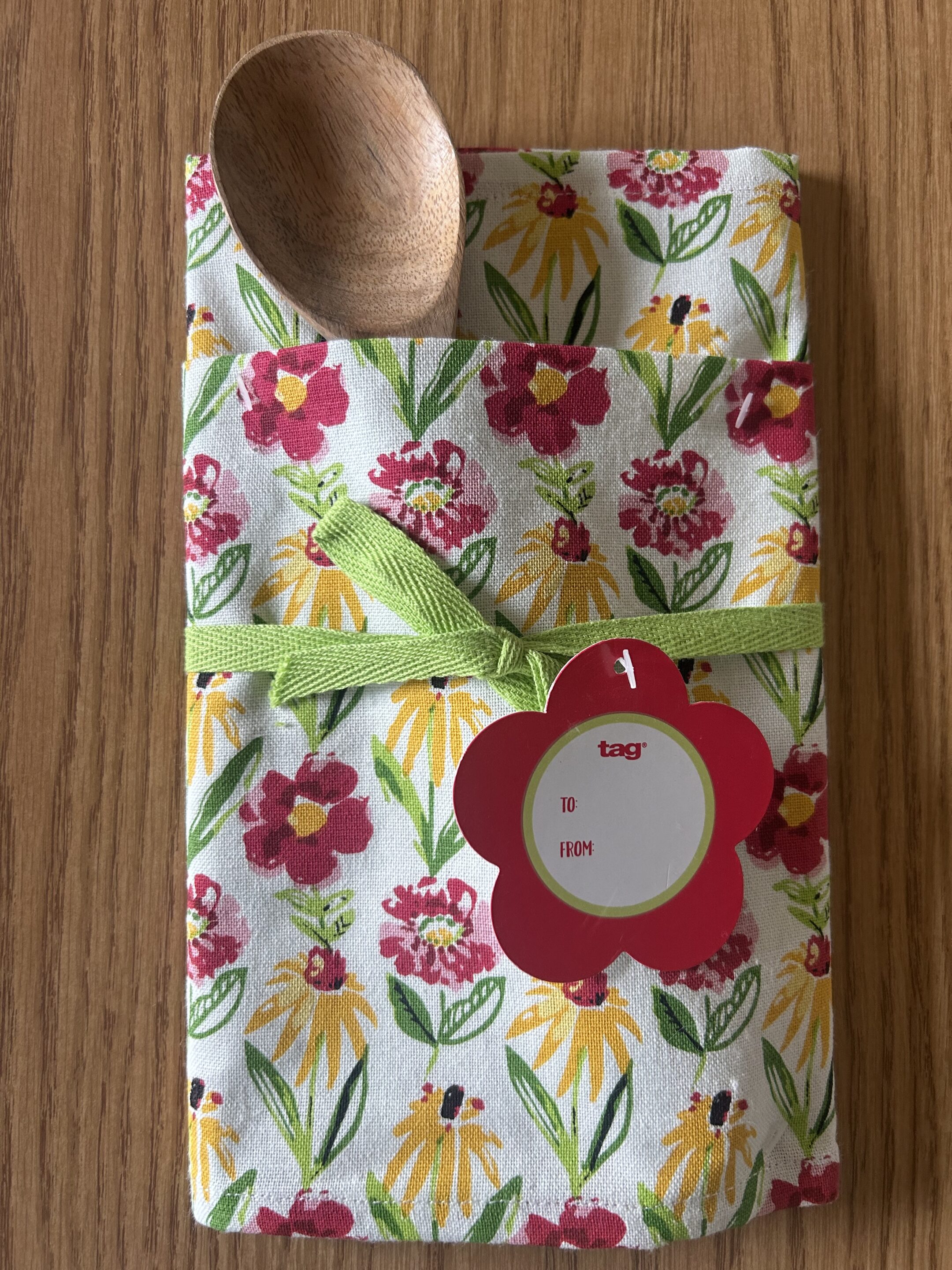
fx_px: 953
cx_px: 476
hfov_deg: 53.1
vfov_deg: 67.3
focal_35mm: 26
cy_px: 635
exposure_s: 1/117
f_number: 1.5
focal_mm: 5.7
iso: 125
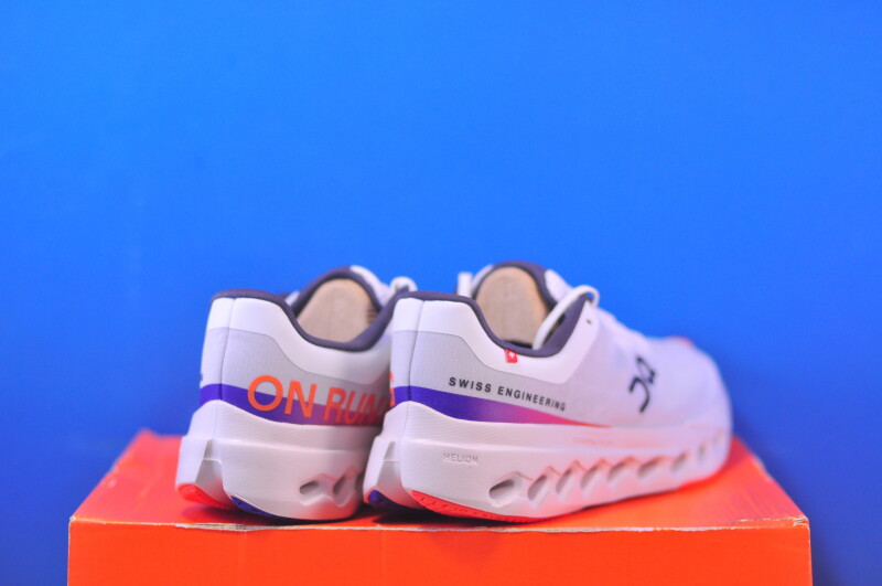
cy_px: 293
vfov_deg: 18.1
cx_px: 441
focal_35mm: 75
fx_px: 1835
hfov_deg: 27.0
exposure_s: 1/320
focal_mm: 50
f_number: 2.2
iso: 250
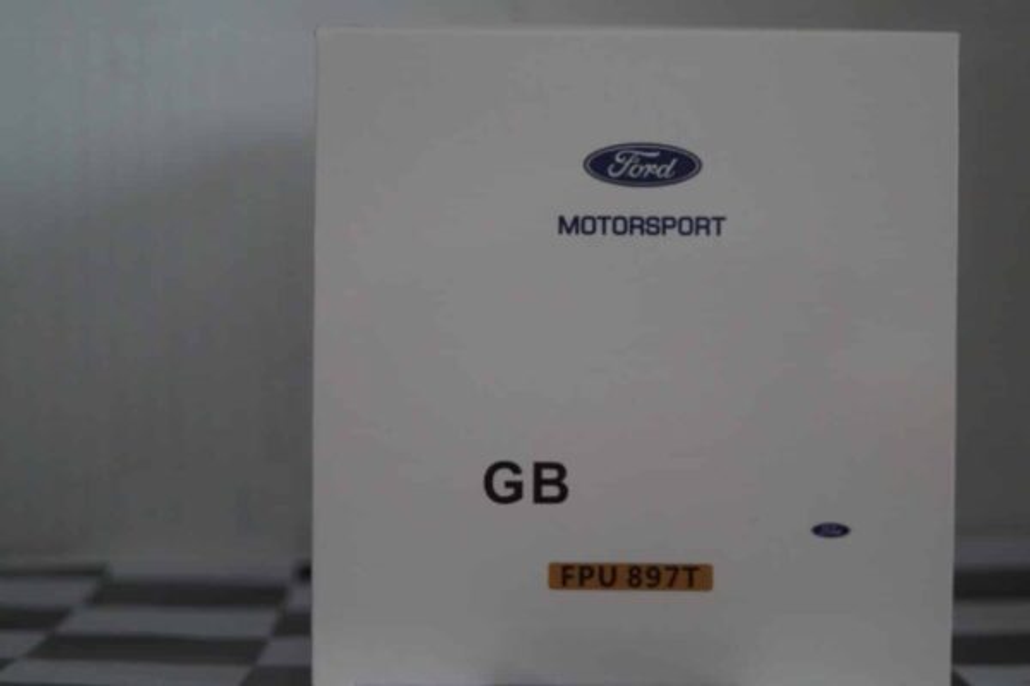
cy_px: 343
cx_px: 515
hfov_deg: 19.5
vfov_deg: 13.0
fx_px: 3004
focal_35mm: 105
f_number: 5.6
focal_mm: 70
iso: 1600
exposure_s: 1/160
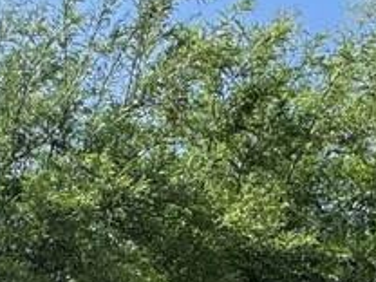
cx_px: 150
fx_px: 749
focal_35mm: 69
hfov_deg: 28.1
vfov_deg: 15.8
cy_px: 597
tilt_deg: +2.8
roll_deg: +1.2
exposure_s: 1/879
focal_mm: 2.22
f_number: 2.2
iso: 40
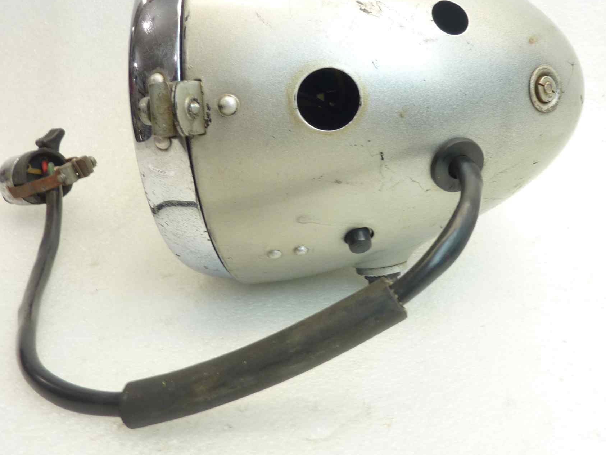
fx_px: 665
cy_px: 180
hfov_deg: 48.6
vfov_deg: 37.6
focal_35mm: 38
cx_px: 368
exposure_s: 1/15
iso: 80
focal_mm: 4.1
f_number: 3.3
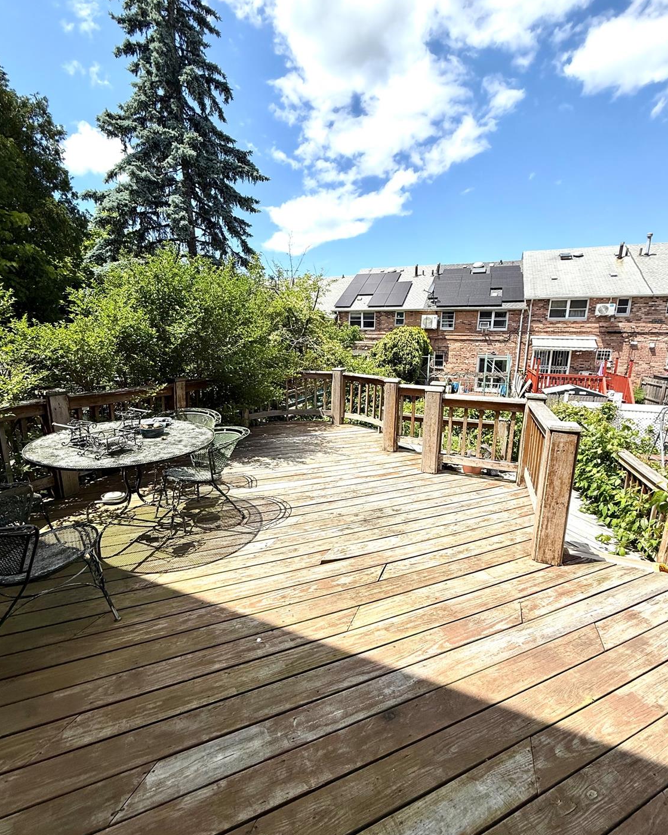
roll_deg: -0.8
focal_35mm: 15
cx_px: 331
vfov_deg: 96.8
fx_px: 371
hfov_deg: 84.0
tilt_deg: -10.5
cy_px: 414
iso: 50
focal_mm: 2.22
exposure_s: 1/1901
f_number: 2.2
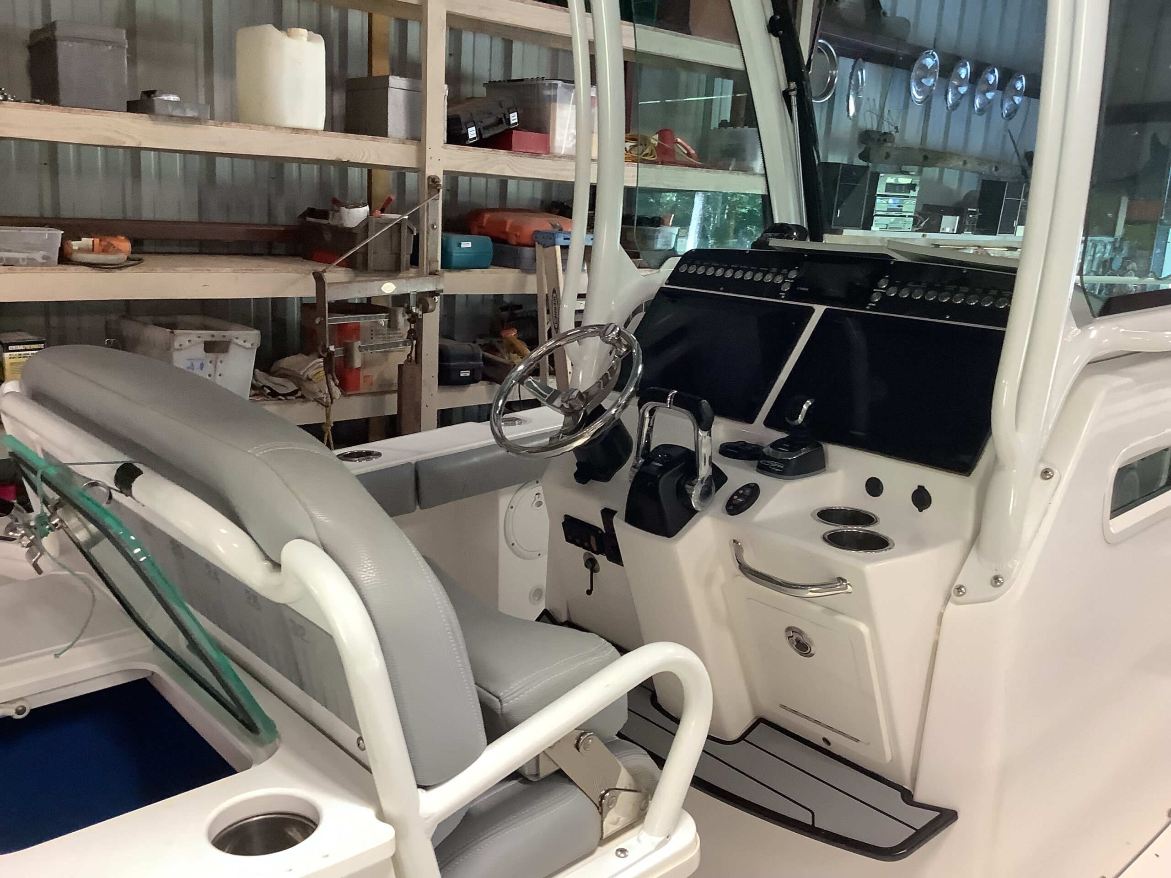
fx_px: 1049
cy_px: 439
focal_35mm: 31
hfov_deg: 58.4
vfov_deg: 45.4
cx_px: 586
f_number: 2.4
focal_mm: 3.3
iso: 250
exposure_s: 1/60
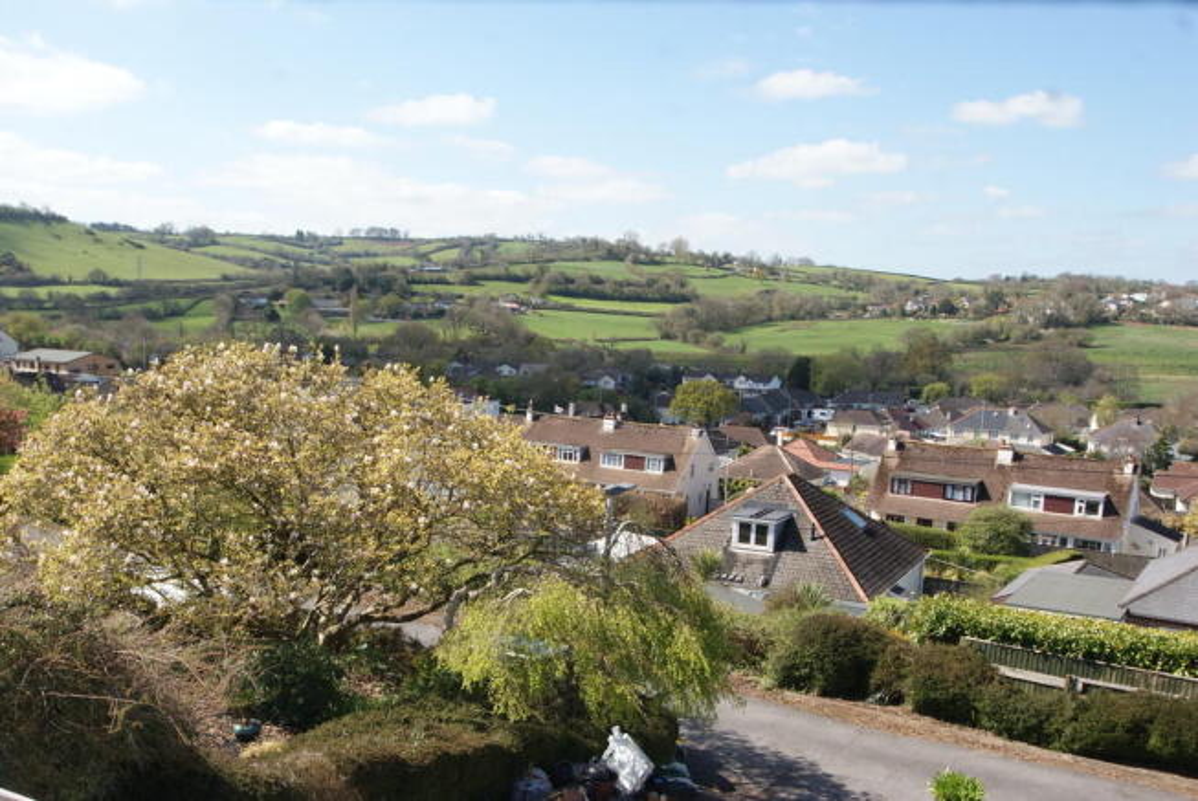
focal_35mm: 36
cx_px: 599
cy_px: 400
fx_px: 1199
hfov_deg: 53.1
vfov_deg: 37.0
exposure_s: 1/80
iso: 100
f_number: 10
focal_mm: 24
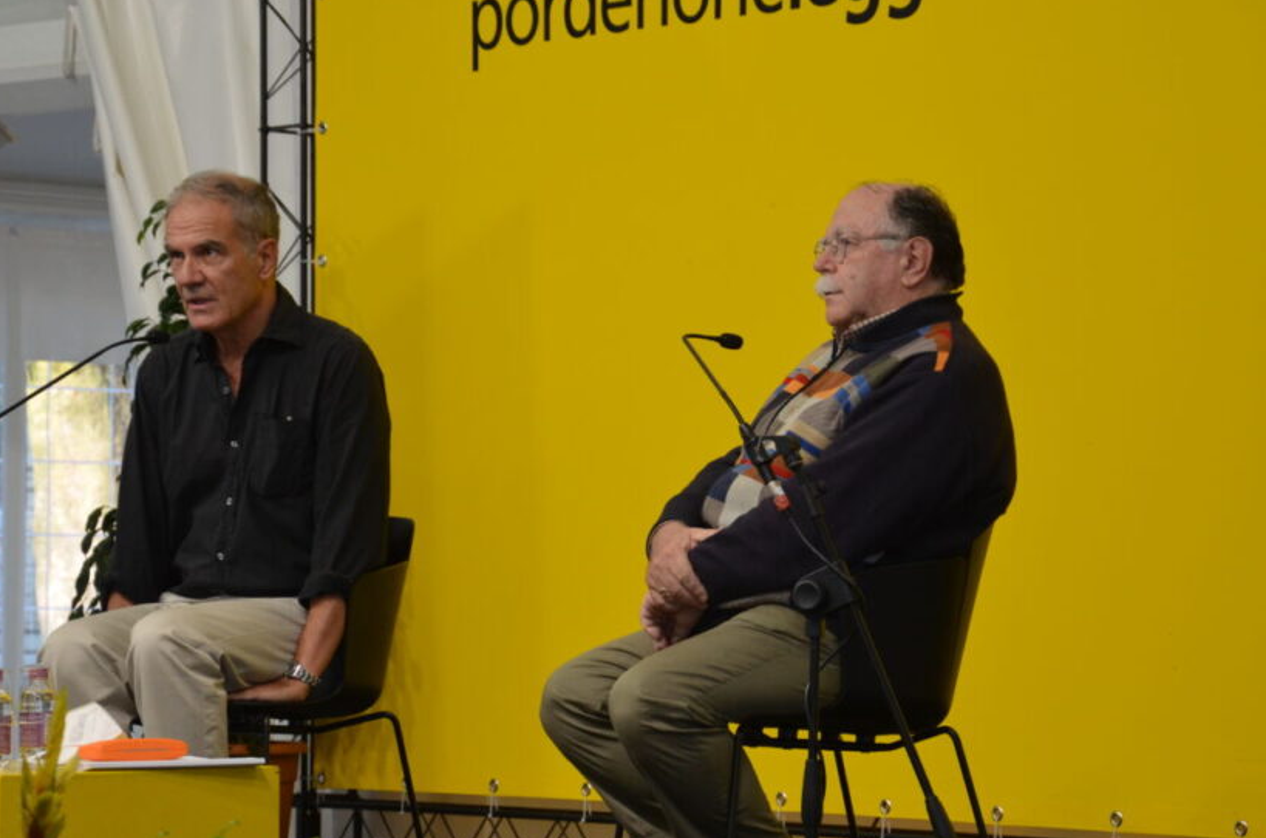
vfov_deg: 9.7
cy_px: 516
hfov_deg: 14.6
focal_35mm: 141
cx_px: 578
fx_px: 4934
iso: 800
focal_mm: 75
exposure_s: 1/125
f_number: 5.3
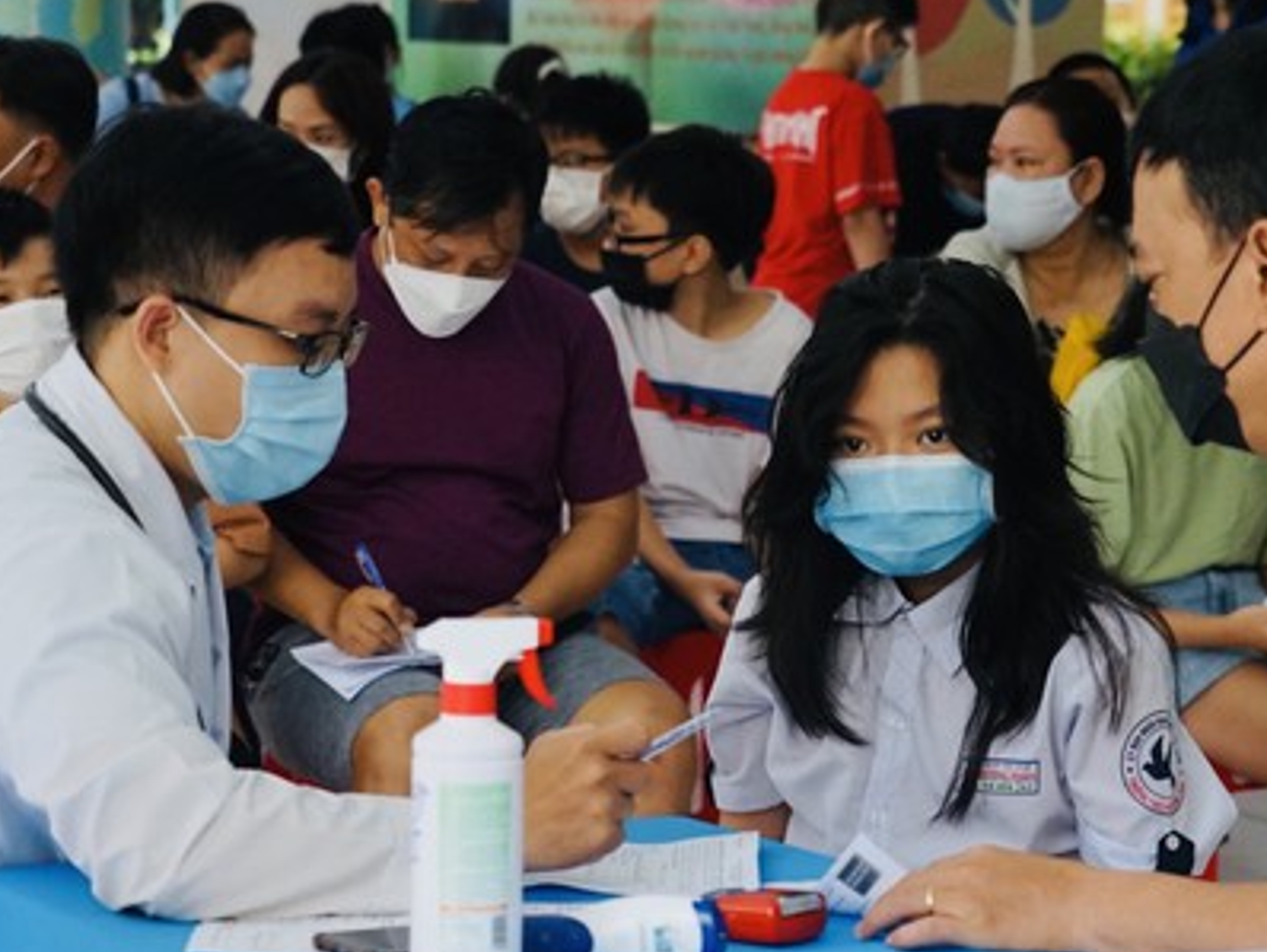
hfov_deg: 15.5
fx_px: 4651
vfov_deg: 11.7
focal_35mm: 127
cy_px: 551
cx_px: 885
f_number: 5.6
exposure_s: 1/160
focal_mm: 72
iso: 2000
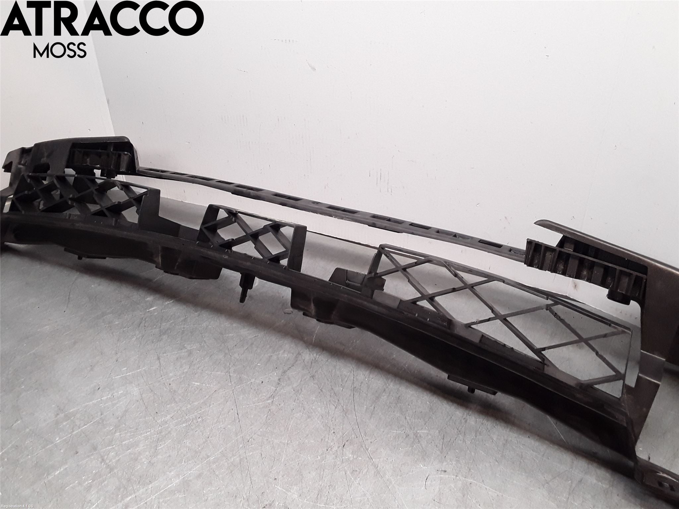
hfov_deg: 63.4
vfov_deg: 49.7
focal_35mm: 28
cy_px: 254
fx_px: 549
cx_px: 340
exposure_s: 1/103
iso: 100
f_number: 1.9
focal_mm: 2.91
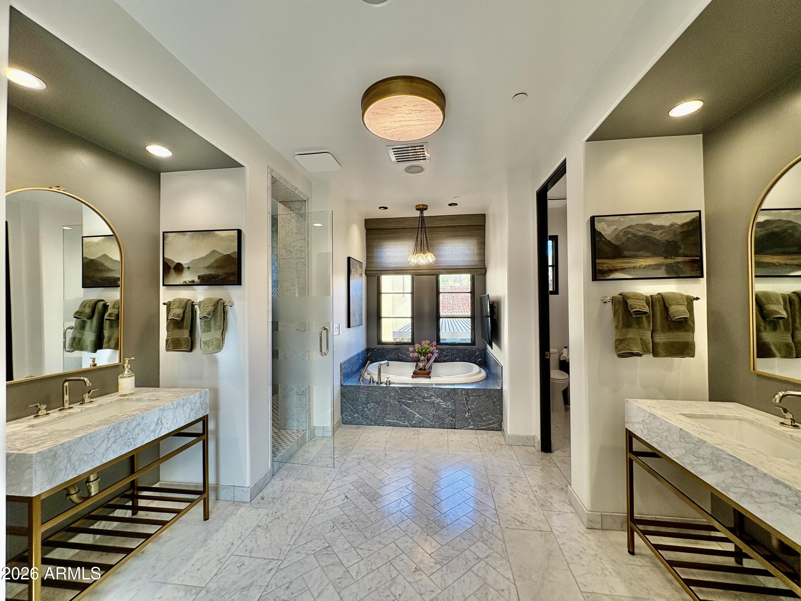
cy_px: 300
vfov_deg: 85.7
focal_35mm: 14
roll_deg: +0.6
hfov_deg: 102.1
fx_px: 324
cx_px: 400
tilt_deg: +0.4
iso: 100
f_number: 2.2
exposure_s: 1/128
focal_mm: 2.22
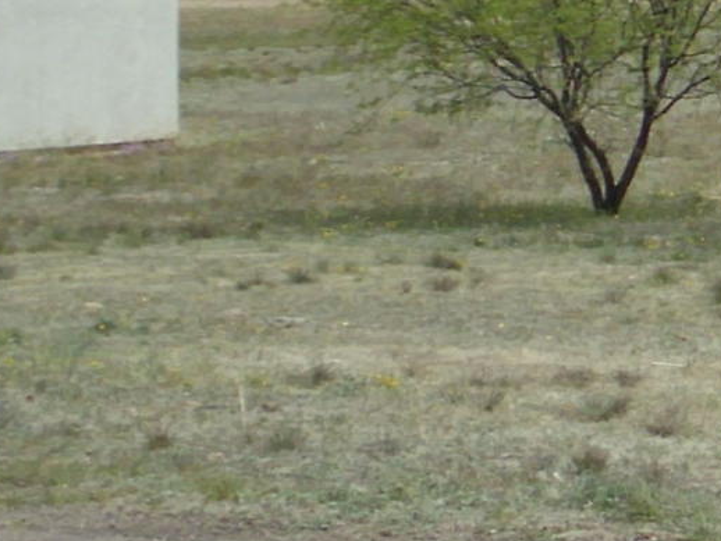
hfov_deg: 8.2
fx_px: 4584
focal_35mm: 220
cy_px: -4
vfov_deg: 6.7
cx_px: 1779
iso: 50
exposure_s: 1/234
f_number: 7.3
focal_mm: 6.3
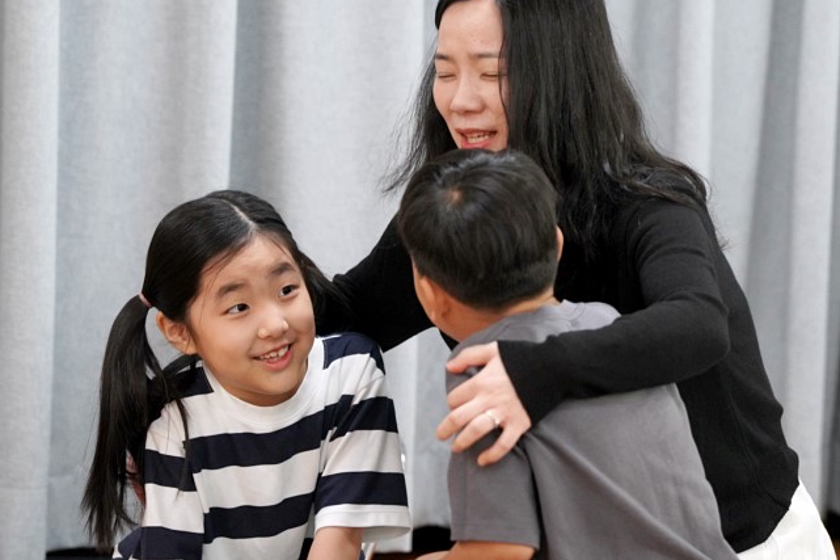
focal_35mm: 281
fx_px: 6555
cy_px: 186
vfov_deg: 4.9
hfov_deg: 7.3
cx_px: 491
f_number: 4
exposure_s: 1/250
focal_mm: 200
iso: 4000
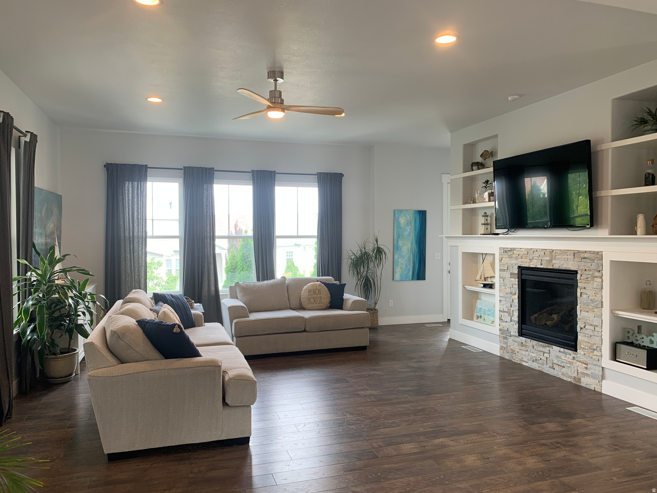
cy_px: 246
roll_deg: +0.0
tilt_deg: -4.4
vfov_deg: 53.1
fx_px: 493
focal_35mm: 26
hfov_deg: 67.3
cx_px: 328
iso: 50
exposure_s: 1/60
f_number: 1.8
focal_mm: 4.25
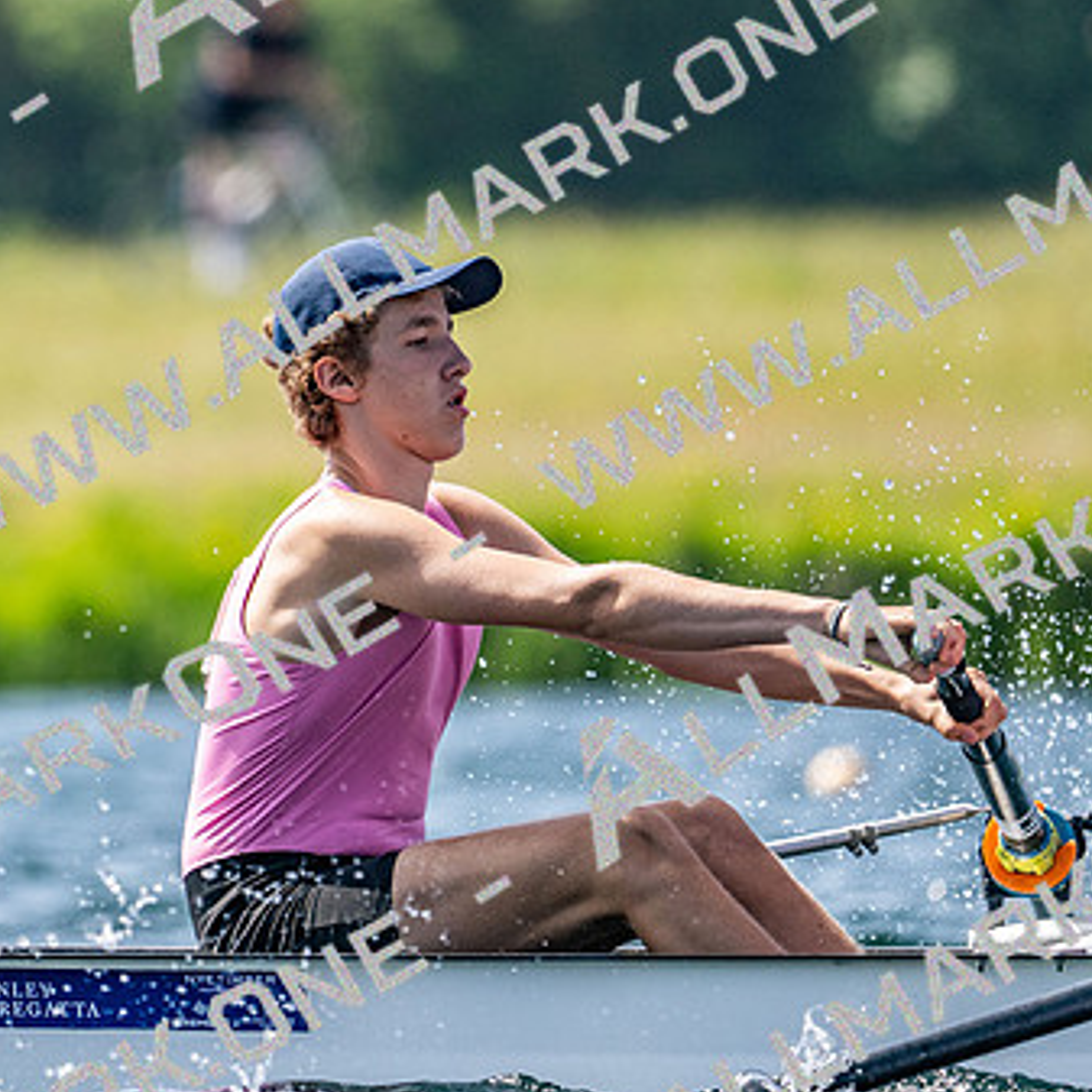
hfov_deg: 2.0
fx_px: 31300
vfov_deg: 2.0
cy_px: 564
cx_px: 301
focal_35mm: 877
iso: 280
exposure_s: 1/2500
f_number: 4.5
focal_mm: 400
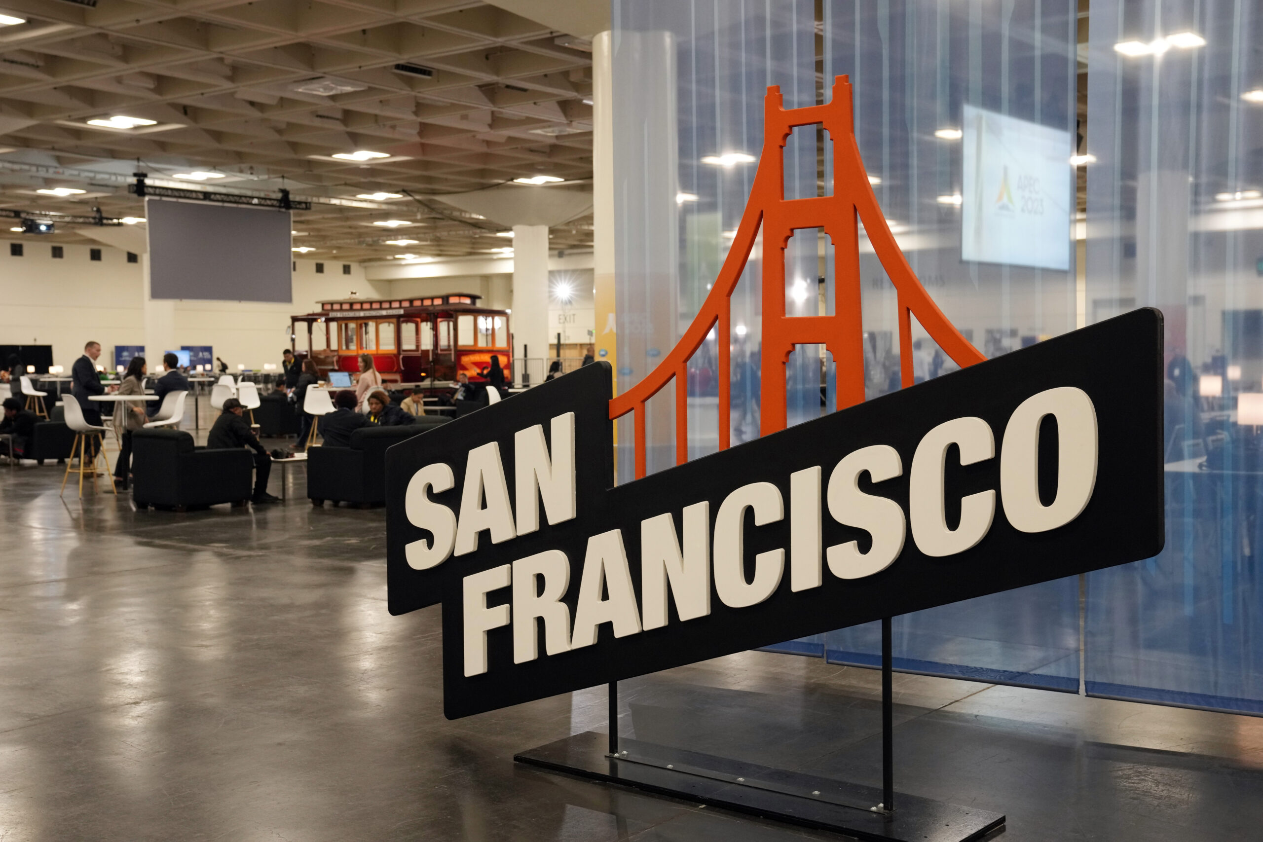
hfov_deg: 45.4
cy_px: 421
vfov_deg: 31.2
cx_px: 632
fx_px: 1509
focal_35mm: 43
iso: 2000
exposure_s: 1/160
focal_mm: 43
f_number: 4.5
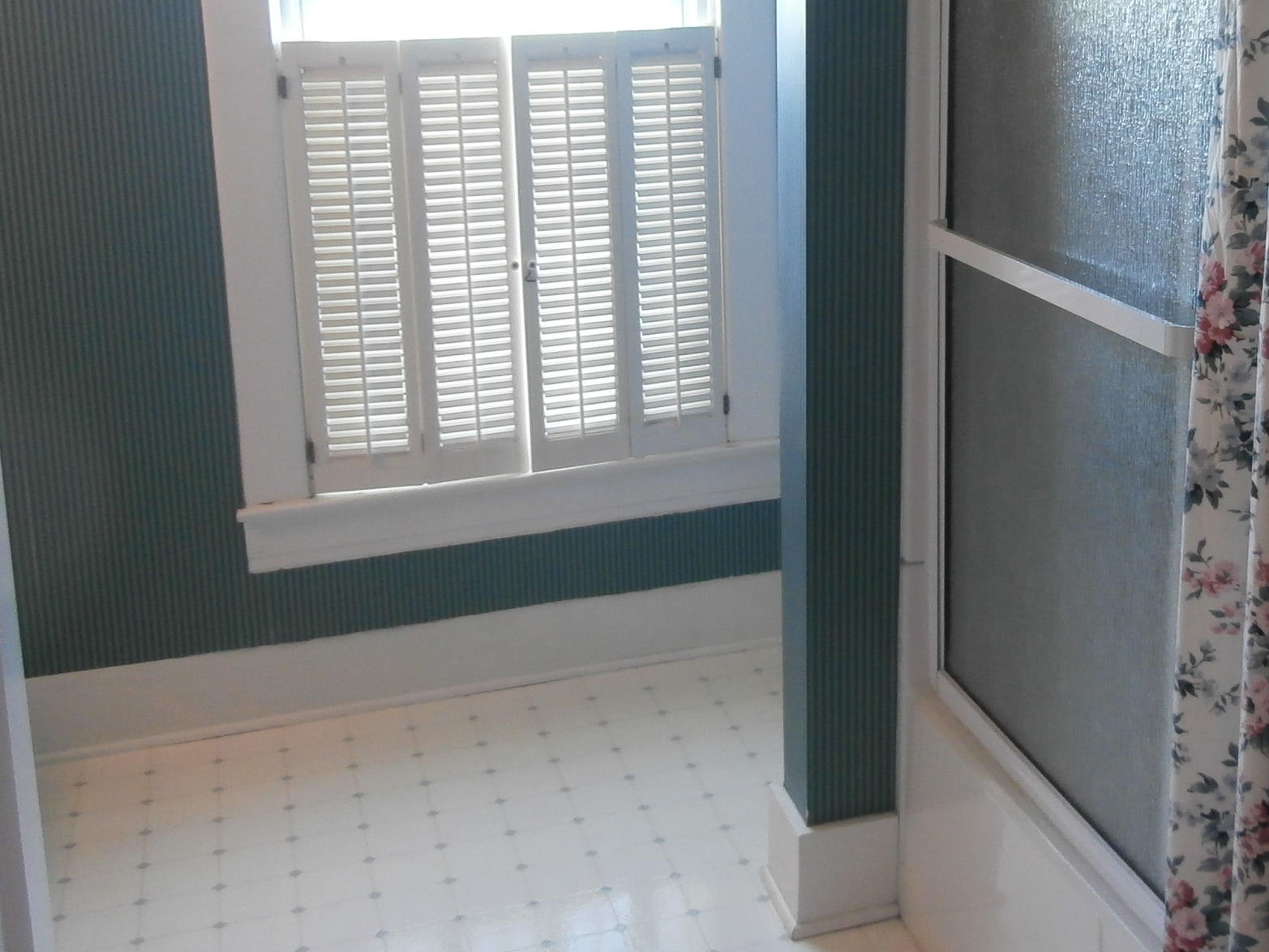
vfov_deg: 31.0
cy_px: 242
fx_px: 1686
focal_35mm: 46
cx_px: 892
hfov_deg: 40.5
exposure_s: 1/30
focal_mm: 4.2
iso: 200
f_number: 3
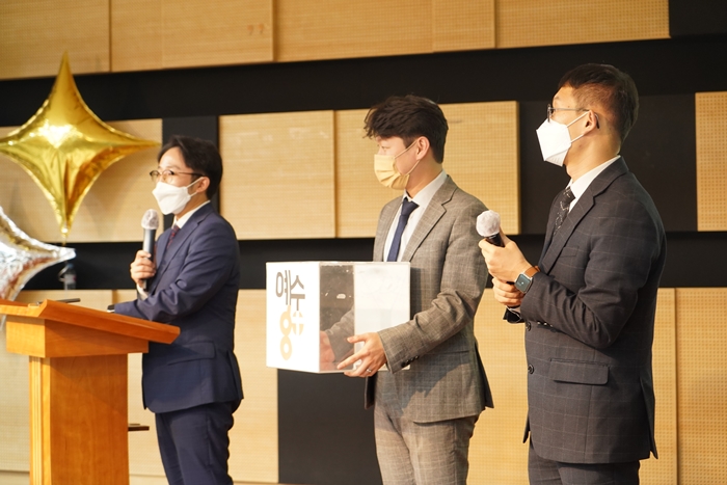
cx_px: 364
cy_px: 242
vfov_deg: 19.5
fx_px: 1414
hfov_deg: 28.8
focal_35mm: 70
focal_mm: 70
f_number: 4
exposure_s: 1/80
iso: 2000
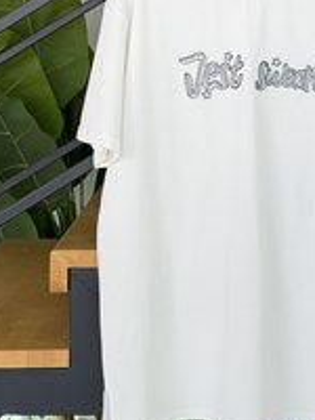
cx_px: 246
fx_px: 1201
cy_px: 96
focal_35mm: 99
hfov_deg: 14.9
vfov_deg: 19.7
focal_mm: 6.76
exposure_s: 1/141
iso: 50
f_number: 1.78
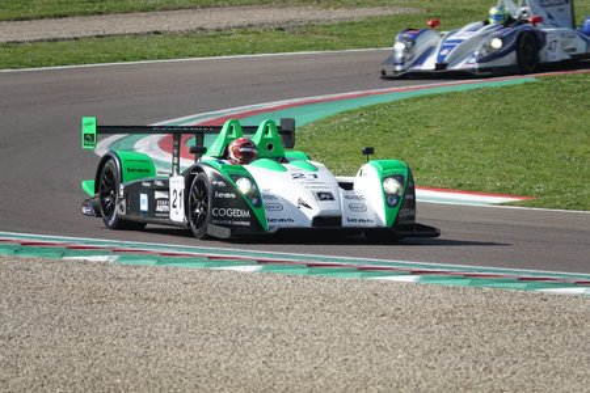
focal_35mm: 458
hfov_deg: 4.5
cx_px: 295
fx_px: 7506
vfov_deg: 3.0
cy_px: 196
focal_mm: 167.98
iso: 100
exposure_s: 1/800
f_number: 4
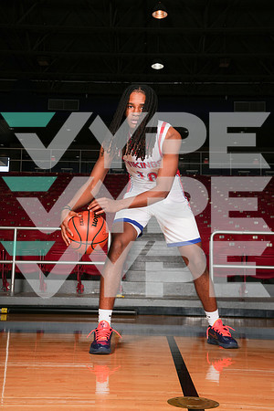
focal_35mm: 45
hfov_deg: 29.9
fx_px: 514
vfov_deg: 43.6
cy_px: 206
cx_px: 137
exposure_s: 1/200
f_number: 8
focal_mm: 45
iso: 400
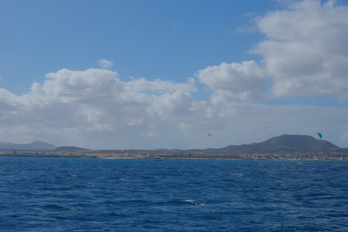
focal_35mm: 53
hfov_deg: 37.5
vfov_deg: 25.5
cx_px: 187
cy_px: 107
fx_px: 512
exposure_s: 1/350
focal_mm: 27
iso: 200
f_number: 14
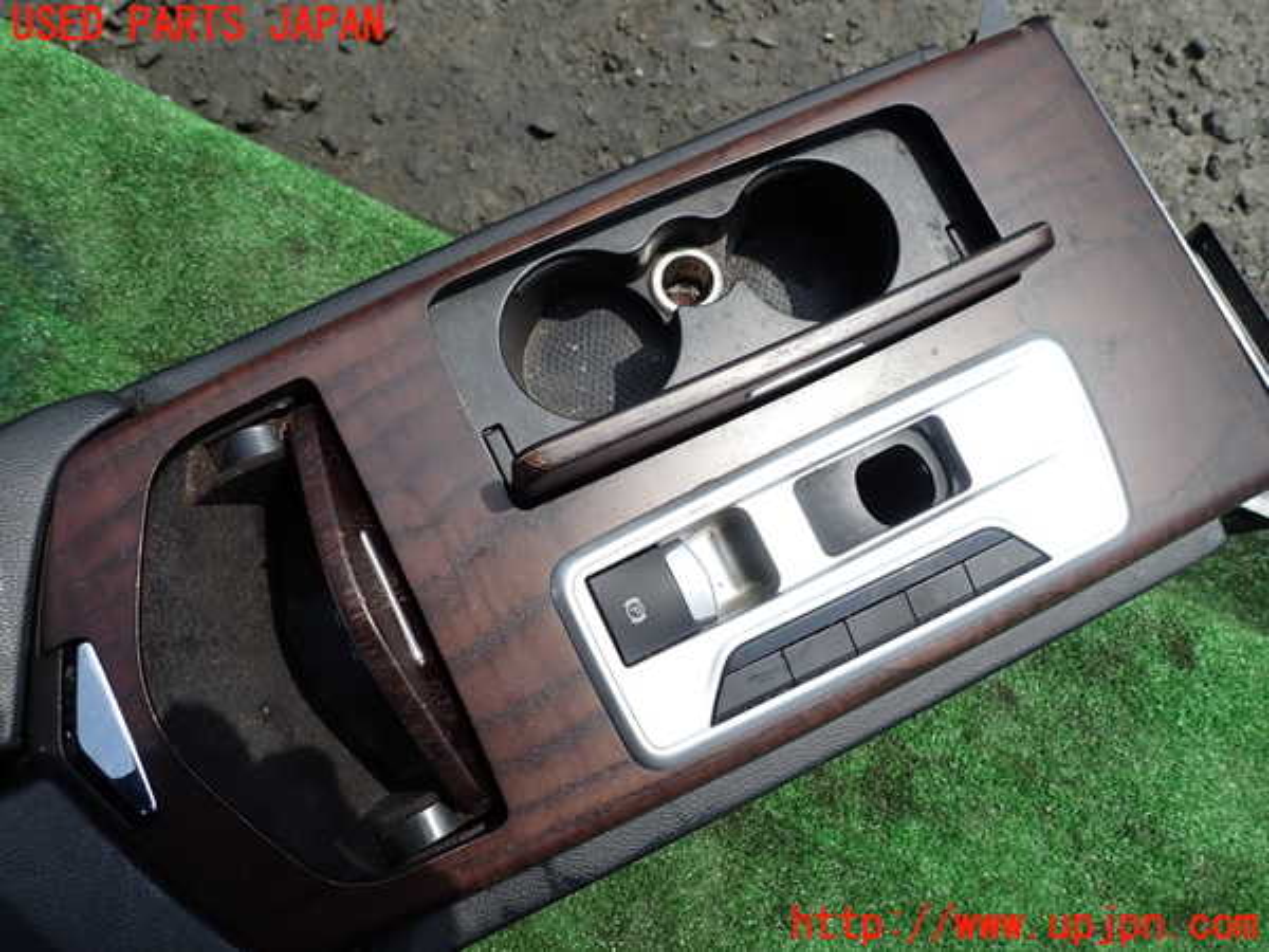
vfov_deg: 54.9
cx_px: 634
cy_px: 476
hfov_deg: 69.4
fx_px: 916
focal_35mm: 25
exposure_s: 1/200
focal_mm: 4.5
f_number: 8
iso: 100
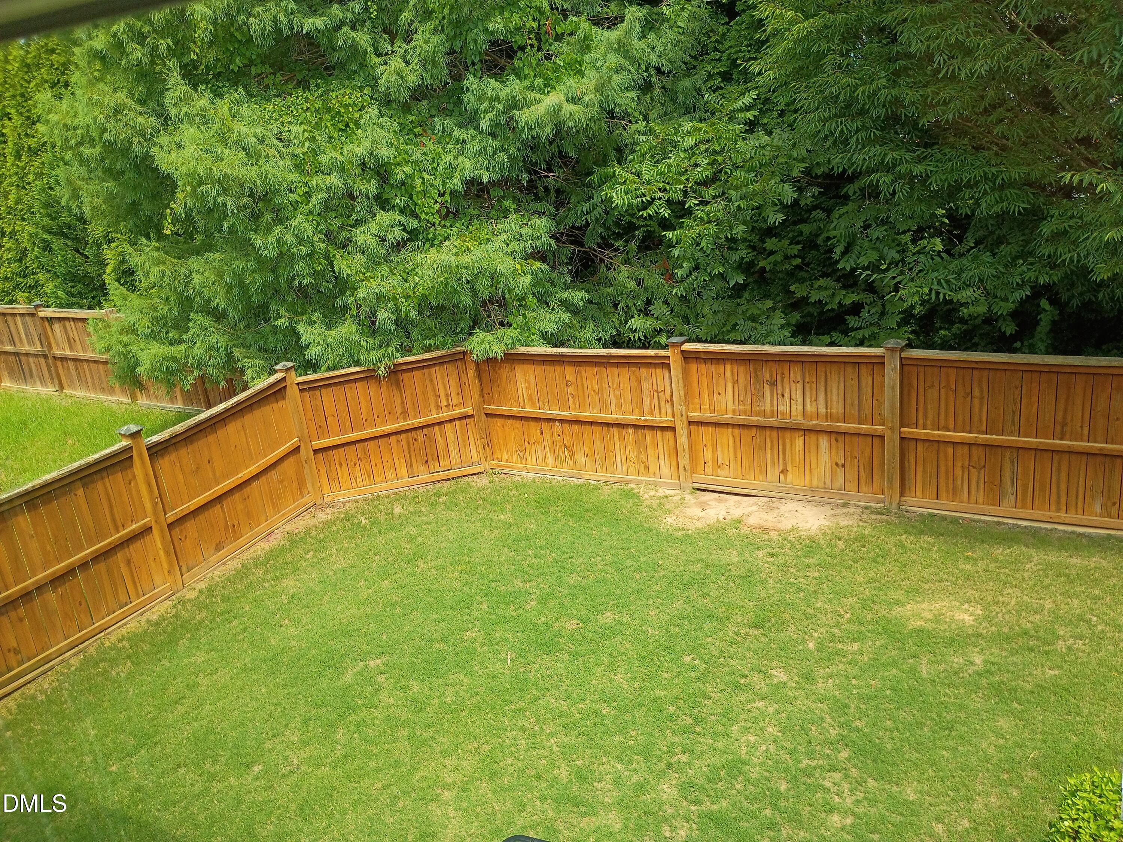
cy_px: 421
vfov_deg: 48.2
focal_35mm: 29
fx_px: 941
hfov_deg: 61.7
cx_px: 562
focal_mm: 4.27
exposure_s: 1/275
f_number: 1.8
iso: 100
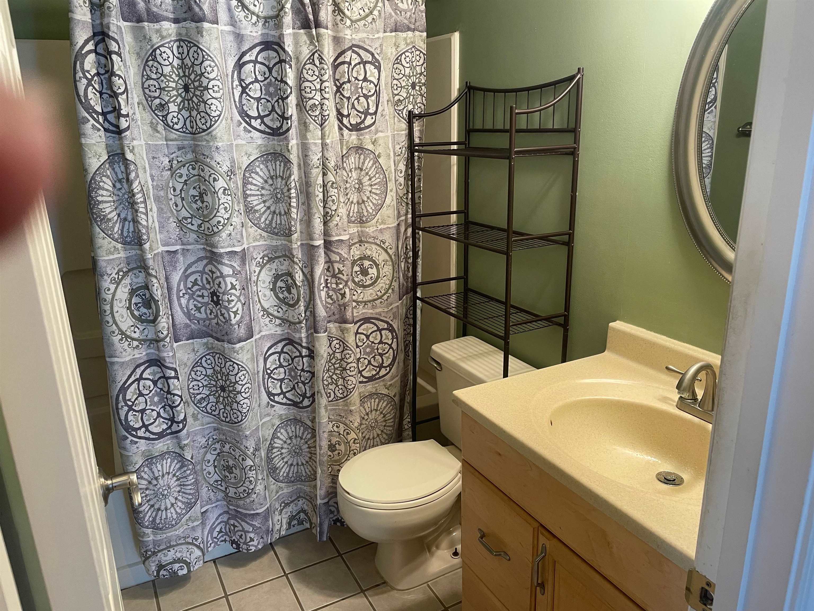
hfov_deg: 67.3
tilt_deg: -17.6
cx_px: 407
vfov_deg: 53.1
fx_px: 611
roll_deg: +1.5
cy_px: 306
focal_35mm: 26
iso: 100
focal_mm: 4.2
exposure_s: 1/60
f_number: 1.6
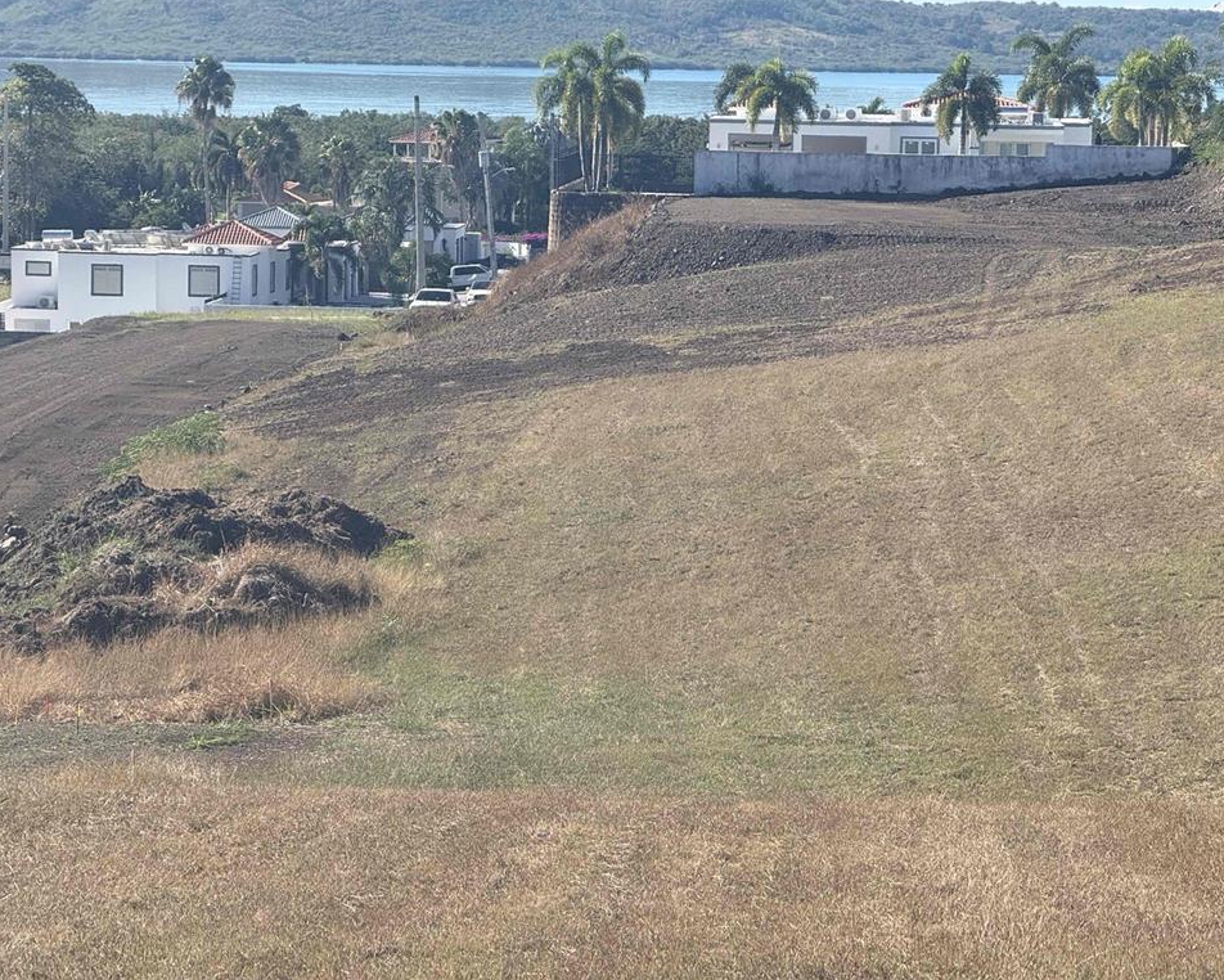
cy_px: 487
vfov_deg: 12.2
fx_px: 4565
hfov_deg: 15.3
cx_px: 630
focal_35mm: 126
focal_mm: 15.66
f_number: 2.8
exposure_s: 1/1818
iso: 80
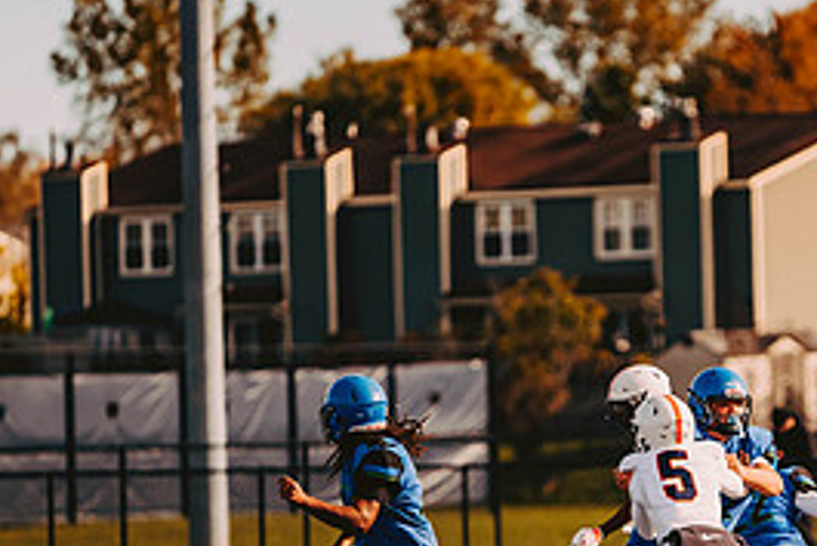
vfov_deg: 3.1
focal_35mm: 437
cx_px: 697
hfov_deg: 4.7
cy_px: 501
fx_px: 9922
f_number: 2.8
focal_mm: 200
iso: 160
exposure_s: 1/1600
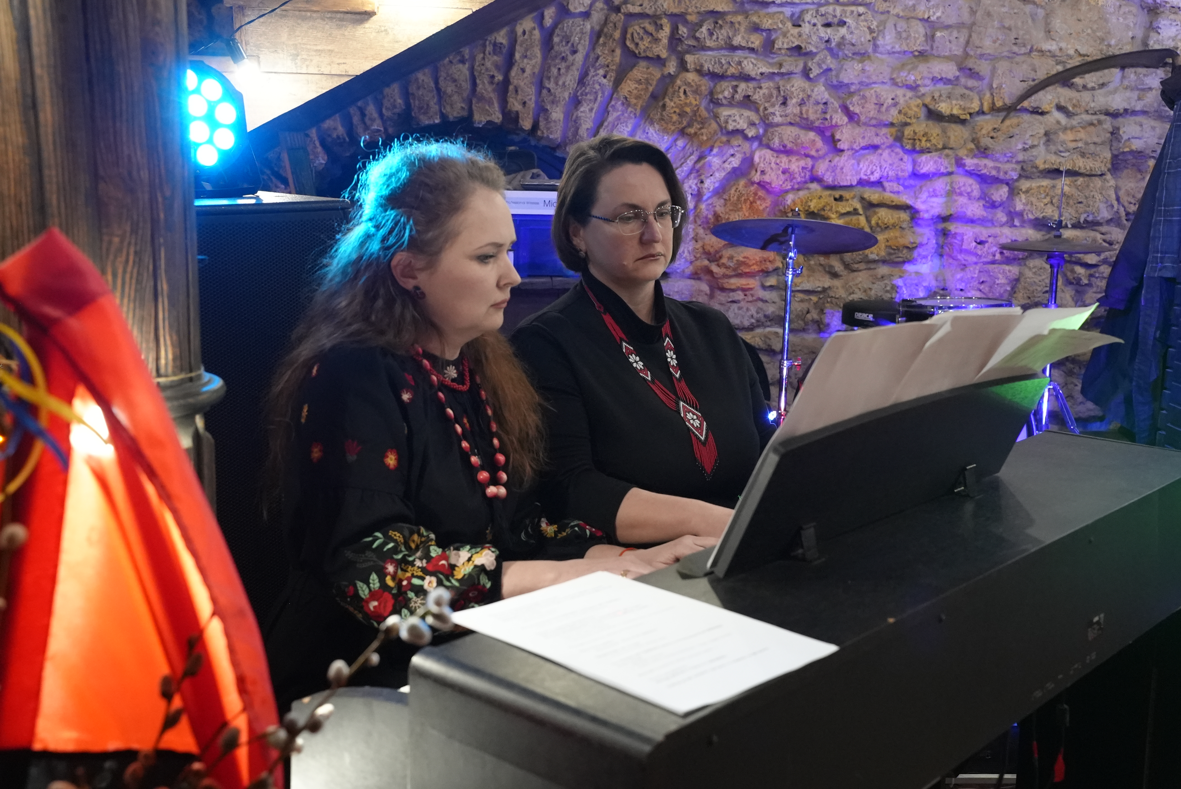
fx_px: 1313
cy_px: 394
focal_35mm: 40
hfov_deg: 48.4
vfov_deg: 33.4
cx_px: 590
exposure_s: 1/160
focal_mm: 40
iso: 10000
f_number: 4
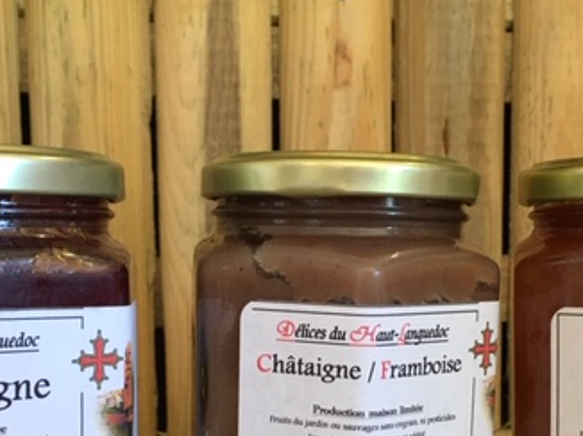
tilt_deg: -7.5
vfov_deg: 25.1
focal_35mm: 57
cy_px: 365
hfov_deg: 33.8
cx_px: 306
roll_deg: -1.2
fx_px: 959
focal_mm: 4.15
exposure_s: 1/17
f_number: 2.2
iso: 50
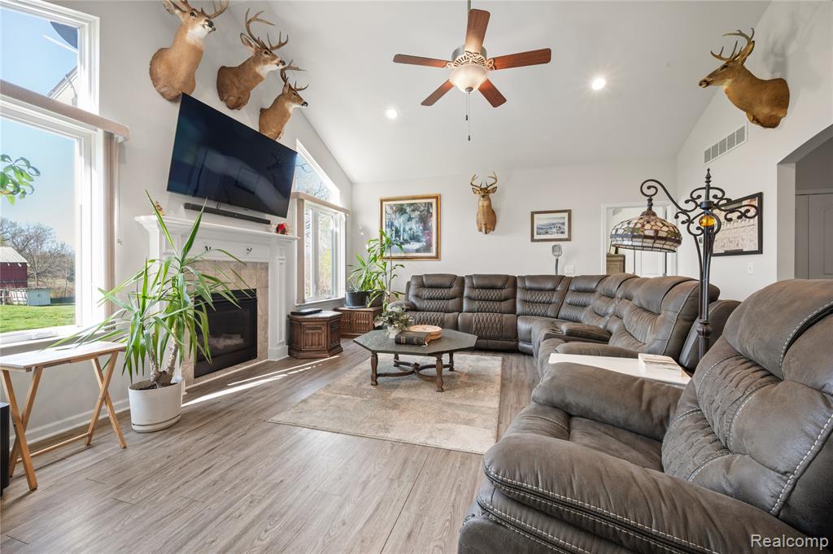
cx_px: 416
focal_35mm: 14
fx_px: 324
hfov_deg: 104.3
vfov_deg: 81.1
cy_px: 277
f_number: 11
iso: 100
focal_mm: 14
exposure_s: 1.3
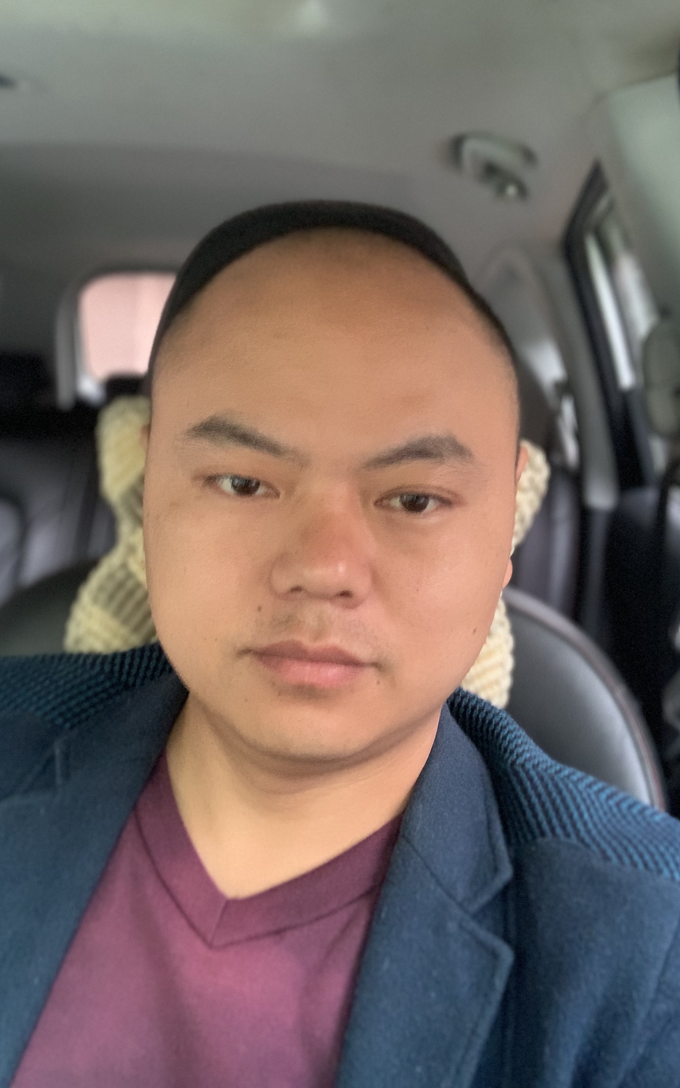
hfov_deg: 37.2
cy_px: 543
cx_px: 296
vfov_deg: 56.7
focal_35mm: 34
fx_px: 1008
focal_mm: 2.87
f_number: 2.2
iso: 320
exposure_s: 1/30
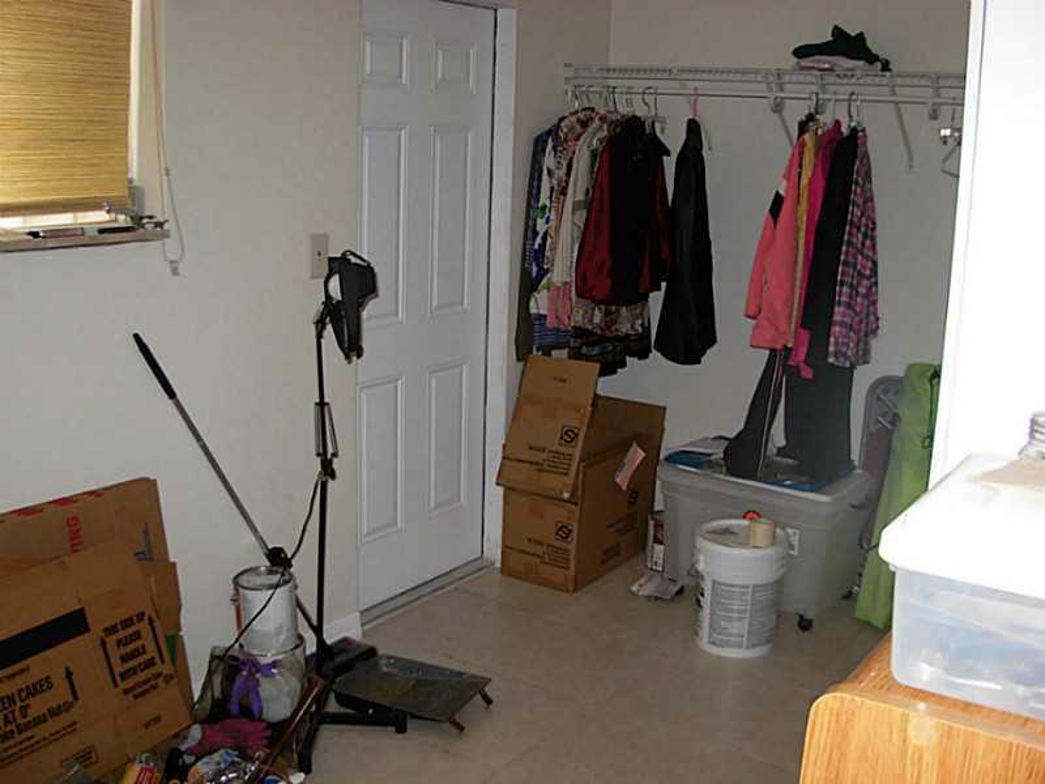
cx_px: 522
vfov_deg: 37.7
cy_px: 392
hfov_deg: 49.0
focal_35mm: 38
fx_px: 1147
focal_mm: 6.3
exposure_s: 1/33.9
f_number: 2.9
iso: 118
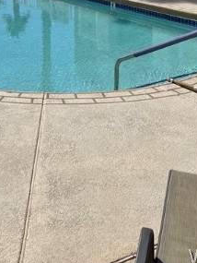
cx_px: 18
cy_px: -82
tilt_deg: -1.0
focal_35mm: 70
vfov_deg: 24.2
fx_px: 531
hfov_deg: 20.6
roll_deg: +0.6
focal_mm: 5.1
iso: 32
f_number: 1.6
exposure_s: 1/6993
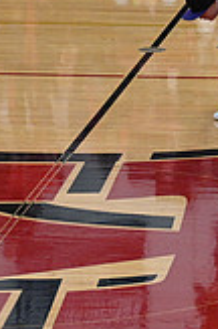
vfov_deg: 5.7
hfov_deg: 3.7
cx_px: 573
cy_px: 21
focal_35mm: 364
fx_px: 3320
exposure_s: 1/400
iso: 4000
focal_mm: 102
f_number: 4
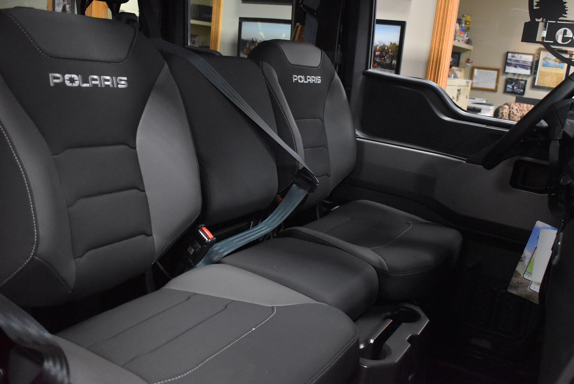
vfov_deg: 38.4
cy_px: 192
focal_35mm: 34
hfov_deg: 55.1
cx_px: 287
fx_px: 550
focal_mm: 23
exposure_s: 1/125
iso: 6400
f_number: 3.8
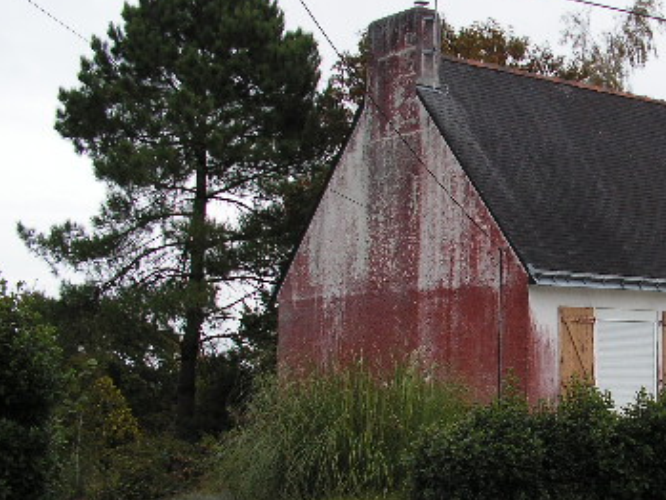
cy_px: 323
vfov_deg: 22.2
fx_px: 1270
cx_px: 559
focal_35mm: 66
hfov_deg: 28.6
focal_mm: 6
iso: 50
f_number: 3.2
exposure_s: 1/50
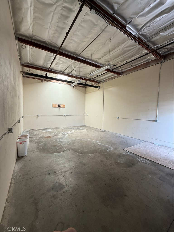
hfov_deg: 85.7
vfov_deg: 102.1
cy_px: 116
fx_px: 94
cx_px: 87
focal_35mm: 14
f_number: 2.2
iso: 80
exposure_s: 1/99
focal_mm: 2.22
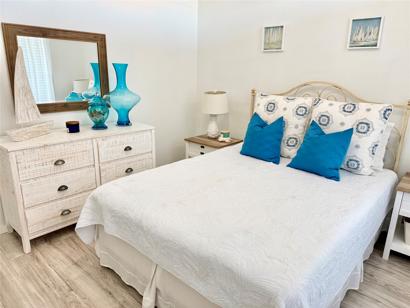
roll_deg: -1.5
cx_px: 205
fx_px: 284
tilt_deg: -16.2
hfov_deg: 71.6
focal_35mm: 24
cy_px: 154
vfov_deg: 56.8
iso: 250
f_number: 1.78
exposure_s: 1/60
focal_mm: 6.76
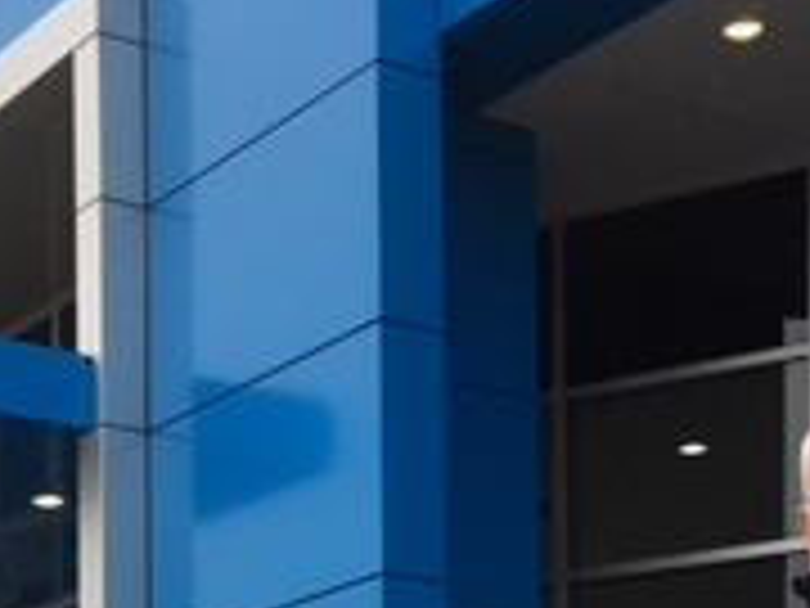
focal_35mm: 103
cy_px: 1067
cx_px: 243
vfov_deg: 13.1
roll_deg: +0.3
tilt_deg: +1.8
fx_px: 2410
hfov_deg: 19.0
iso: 25
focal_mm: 4.15
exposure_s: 1/268
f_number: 2.2
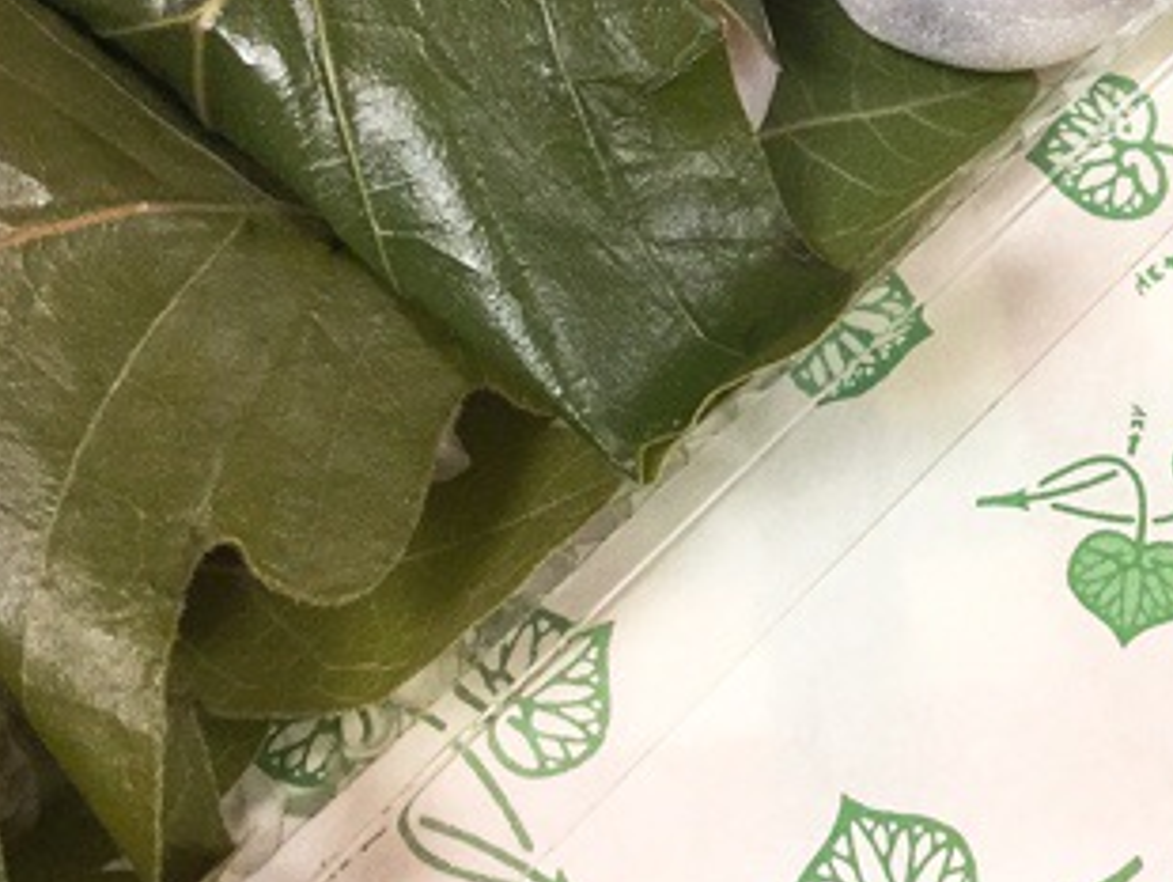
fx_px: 2170
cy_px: 117
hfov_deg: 29.8
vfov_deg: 22.5
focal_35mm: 64
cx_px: 867
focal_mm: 3.3
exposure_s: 1/30
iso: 80
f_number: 2.4
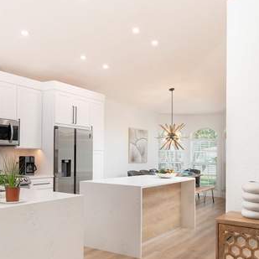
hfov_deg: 49.6
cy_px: 166
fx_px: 279
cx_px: 148
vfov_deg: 49.1
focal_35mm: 33
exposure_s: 1/30
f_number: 8
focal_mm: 15
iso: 250
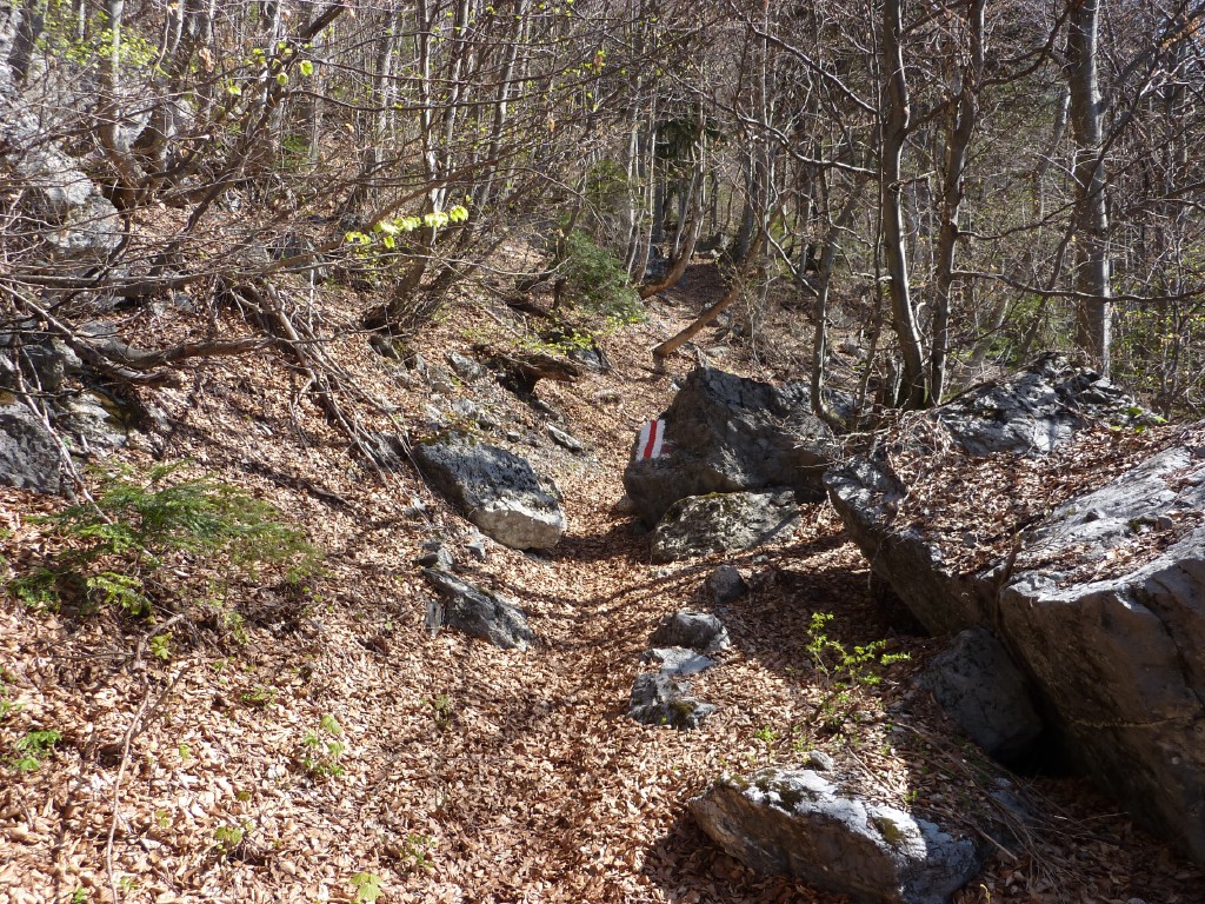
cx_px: 602
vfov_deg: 46.8
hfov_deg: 60.0
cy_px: 452
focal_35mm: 30
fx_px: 1044
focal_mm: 5
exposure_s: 1/200
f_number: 4
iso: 80
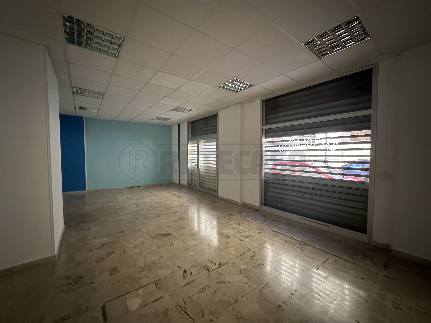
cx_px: 216
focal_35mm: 14
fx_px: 174
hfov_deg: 102.1
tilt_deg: -2.7
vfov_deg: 85.7
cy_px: 162
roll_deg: -0.3
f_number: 2.2
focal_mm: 2.22
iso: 1250
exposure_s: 1/56
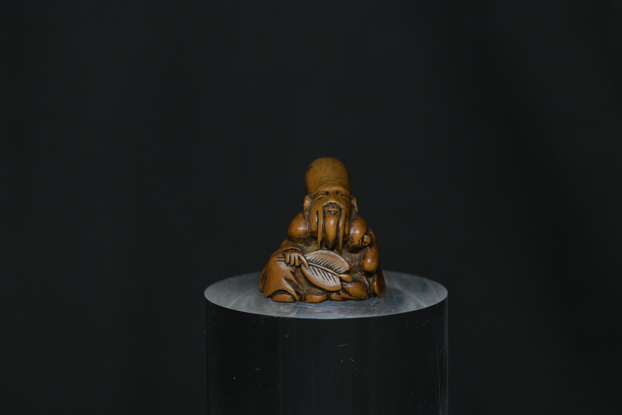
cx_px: 322
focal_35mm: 109
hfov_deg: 18.8
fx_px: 1883
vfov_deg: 12.6
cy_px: 206
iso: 4000
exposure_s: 1/125
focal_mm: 105
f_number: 10
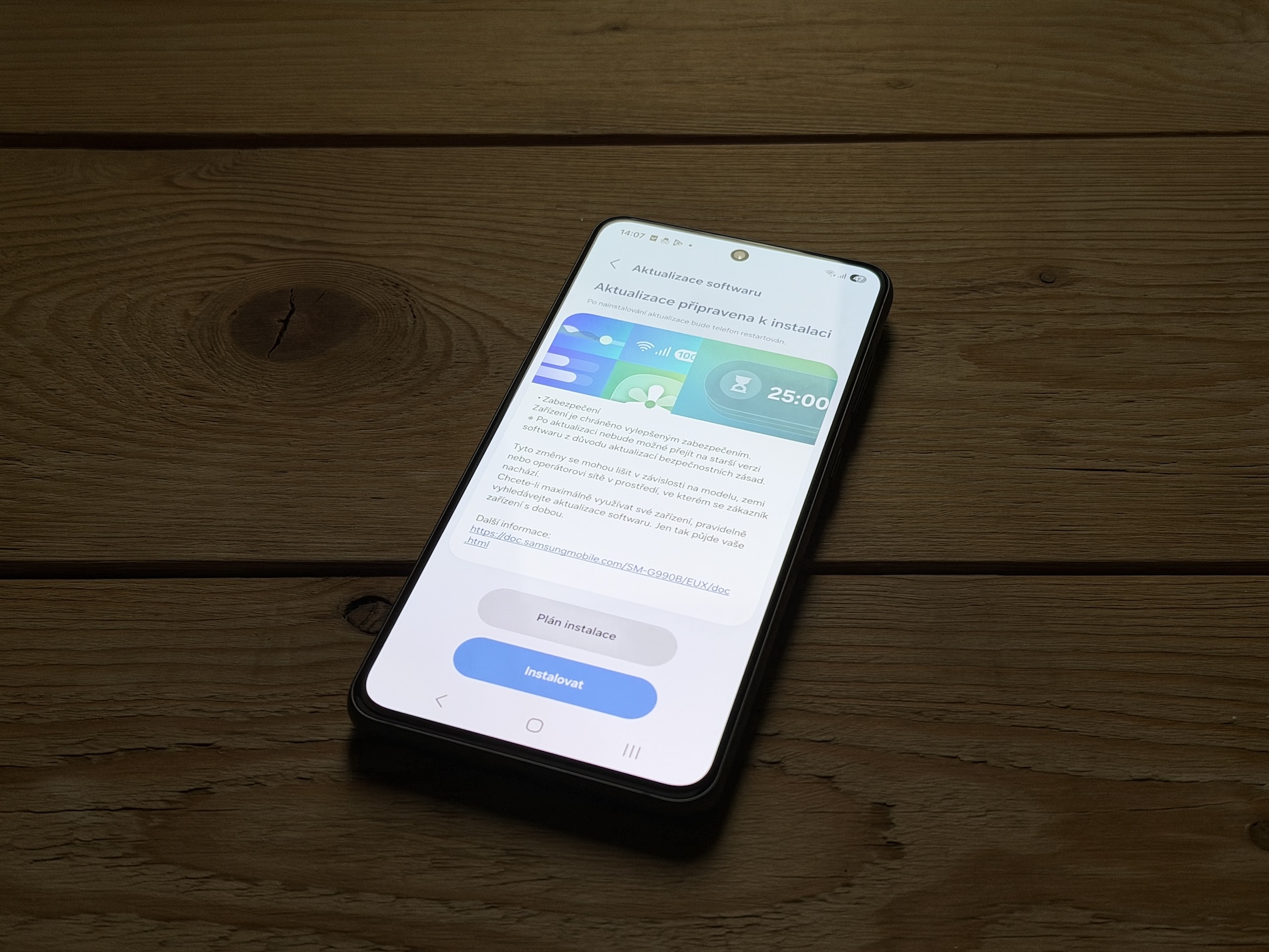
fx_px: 1760
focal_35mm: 48
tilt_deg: -46.6
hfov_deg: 39.7
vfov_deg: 30.3
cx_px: 634
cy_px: 476
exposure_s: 1/120
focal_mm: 6.76
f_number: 1.78
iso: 50
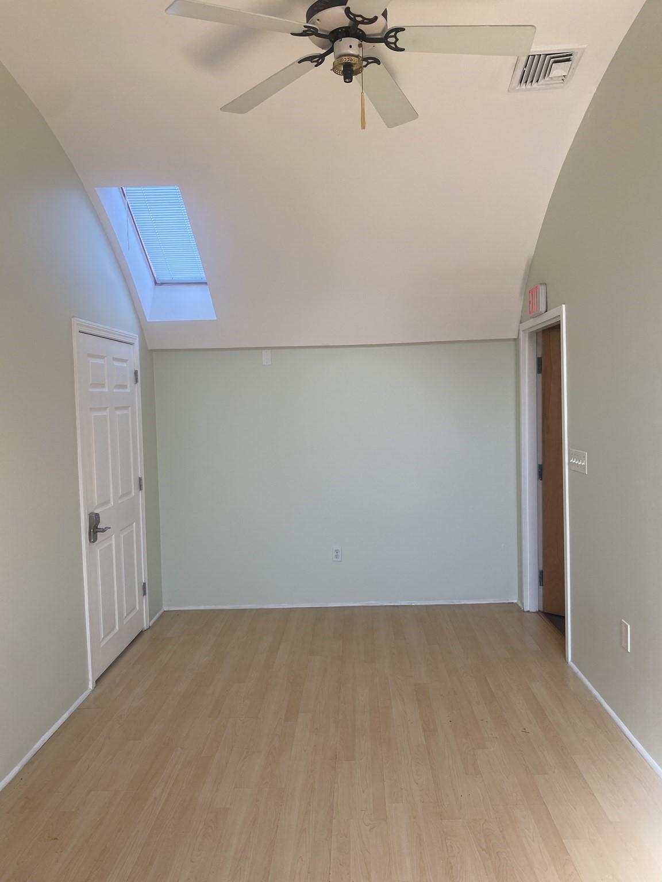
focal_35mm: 26
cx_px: 331
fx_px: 663
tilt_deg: -1.8
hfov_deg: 53.1
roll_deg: +1.6
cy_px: 441
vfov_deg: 67.3
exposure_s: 1/122
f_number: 1.8
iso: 50
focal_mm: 4.25
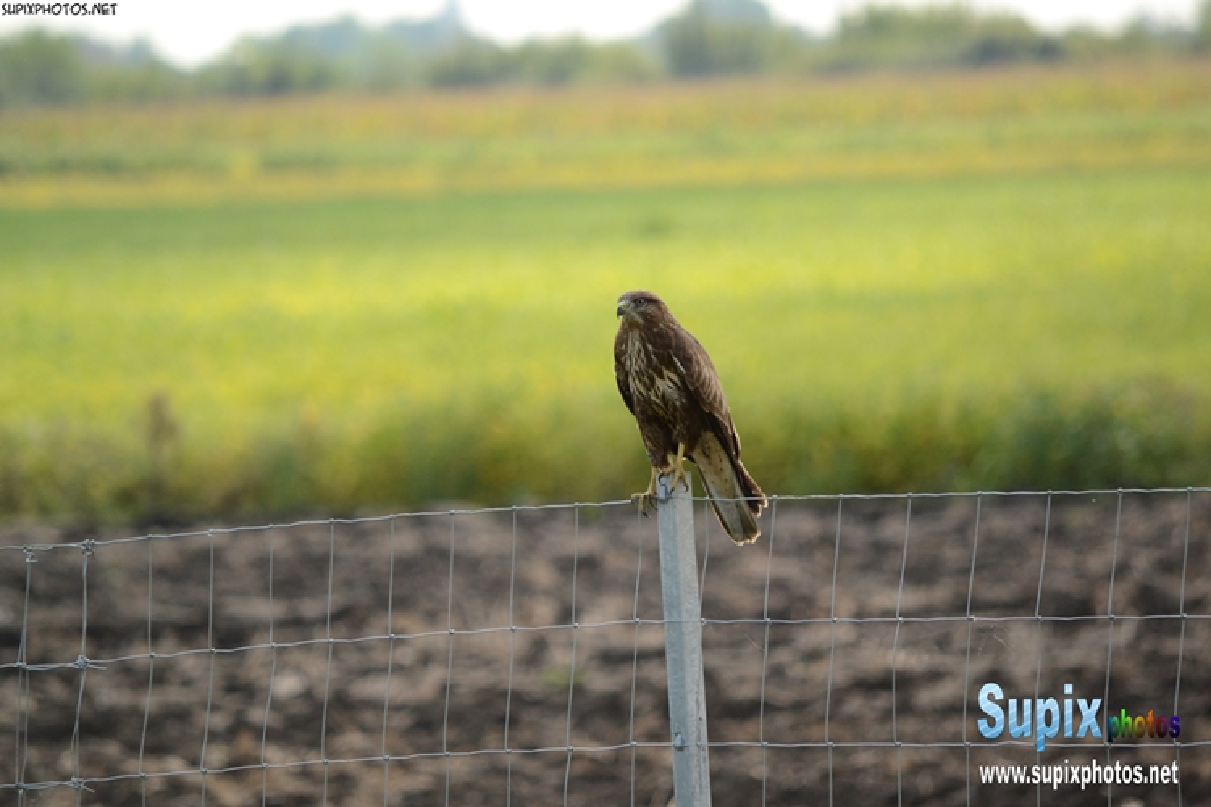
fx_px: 15136
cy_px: 404
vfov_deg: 3.1
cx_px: 606
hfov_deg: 4.6
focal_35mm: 450
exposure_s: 1/1600
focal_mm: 300
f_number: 5.6
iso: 800
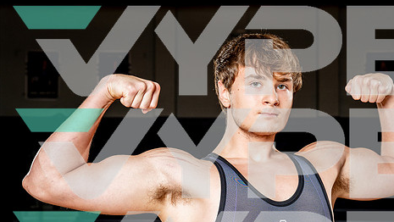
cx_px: 231
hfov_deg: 32.7
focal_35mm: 64
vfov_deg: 18.8
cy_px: 154
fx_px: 669
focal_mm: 49
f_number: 5.6
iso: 320
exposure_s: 1/250
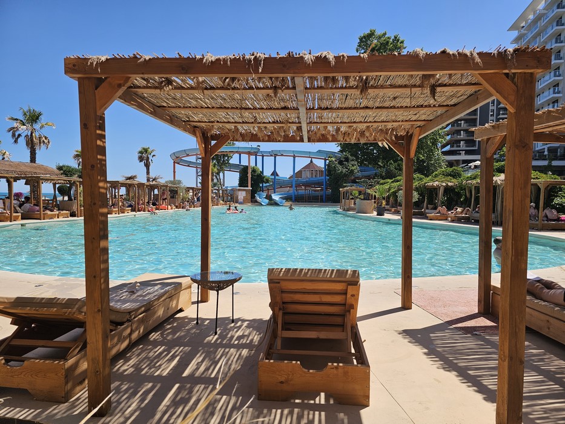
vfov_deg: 58.9
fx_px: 375
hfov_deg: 73.9
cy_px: 212
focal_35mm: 23
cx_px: 282
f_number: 1.7
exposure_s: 1/1070
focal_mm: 6.3
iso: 10
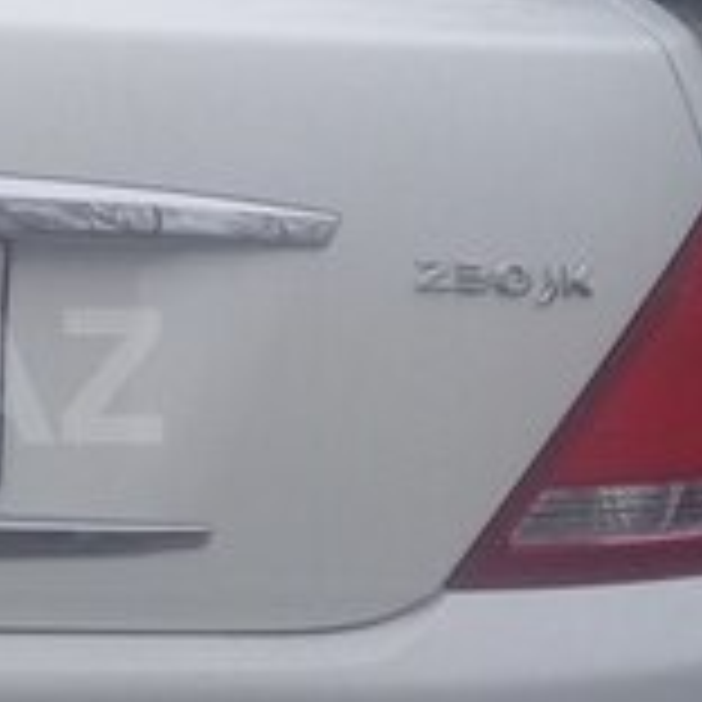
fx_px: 2661
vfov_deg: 15.0
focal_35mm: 116
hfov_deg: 14.2
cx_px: -297
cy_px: 376
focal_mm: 3.3
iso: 50
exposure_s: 1/140
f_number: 2.2
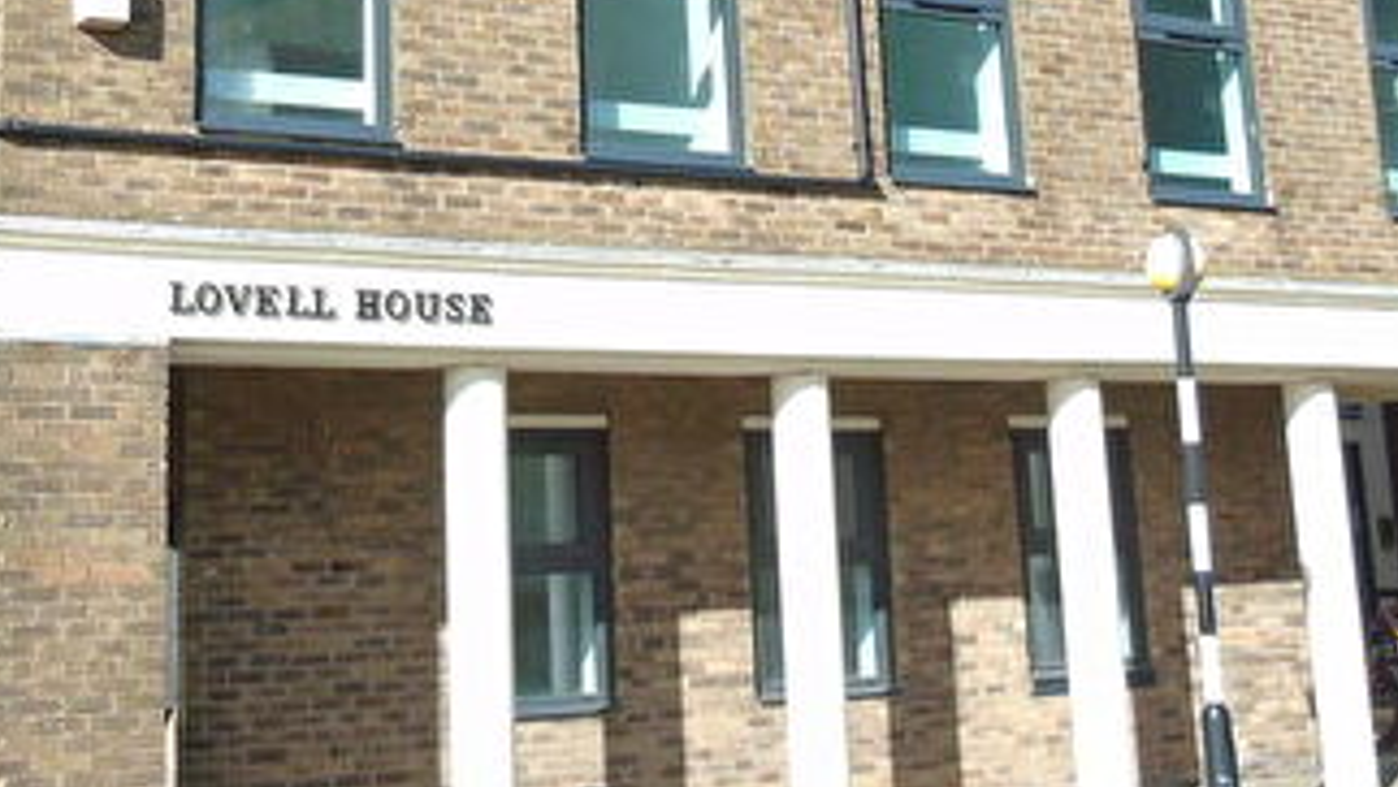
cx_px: 519
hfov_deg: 35.2
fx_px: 2188
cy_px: -37
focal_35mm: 59
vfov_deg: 19.7
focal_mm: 4.4
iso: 80
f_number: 3.4
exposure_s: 1/500
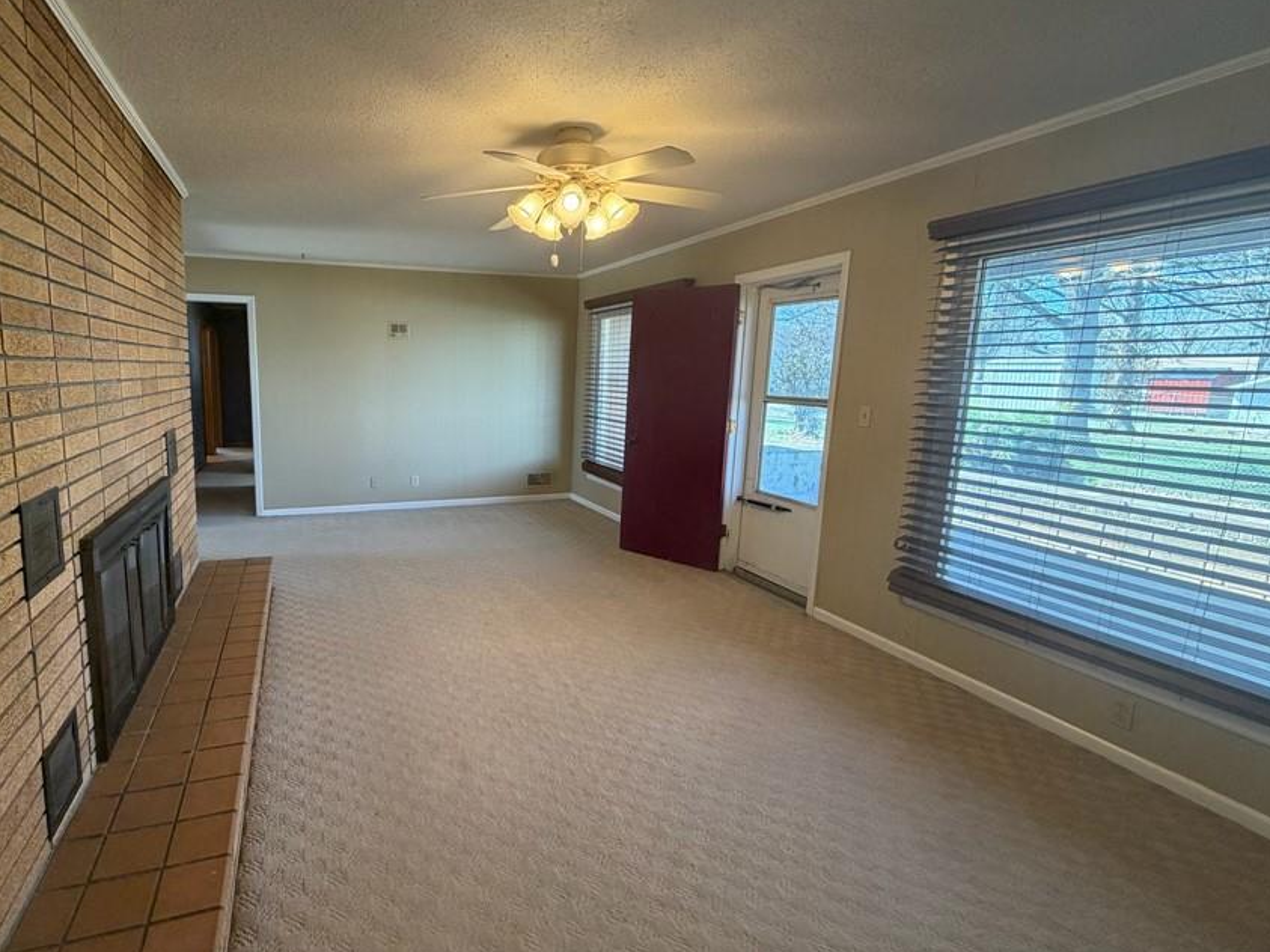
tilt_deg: -8.8
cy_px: 464
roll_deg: -0.6
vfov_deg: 74.7
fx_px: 624
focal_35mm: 17
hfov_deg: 89.8
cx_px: 505
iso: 160
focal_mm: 2.22
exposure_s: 1/60
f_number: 2.2
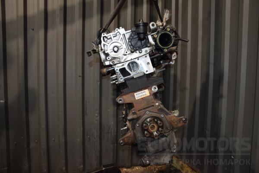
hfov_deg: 67.4
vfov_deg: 47.9
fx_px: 194
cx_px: 130
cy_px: 86
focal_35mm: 27
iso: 800
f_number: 5
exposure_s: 1/60
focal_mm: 18
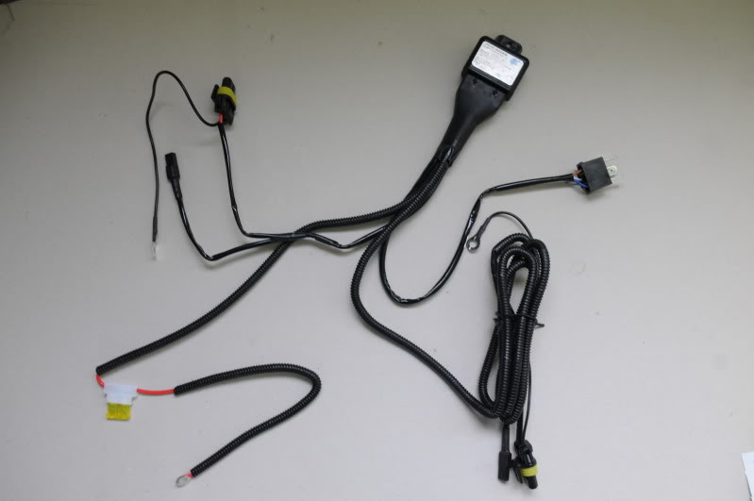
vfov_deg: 43.5
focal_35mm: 30
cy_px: 250
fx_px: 628
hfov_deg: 62.0
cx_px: 377
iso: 200
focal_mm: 20
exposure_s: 1/20
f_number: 5.6
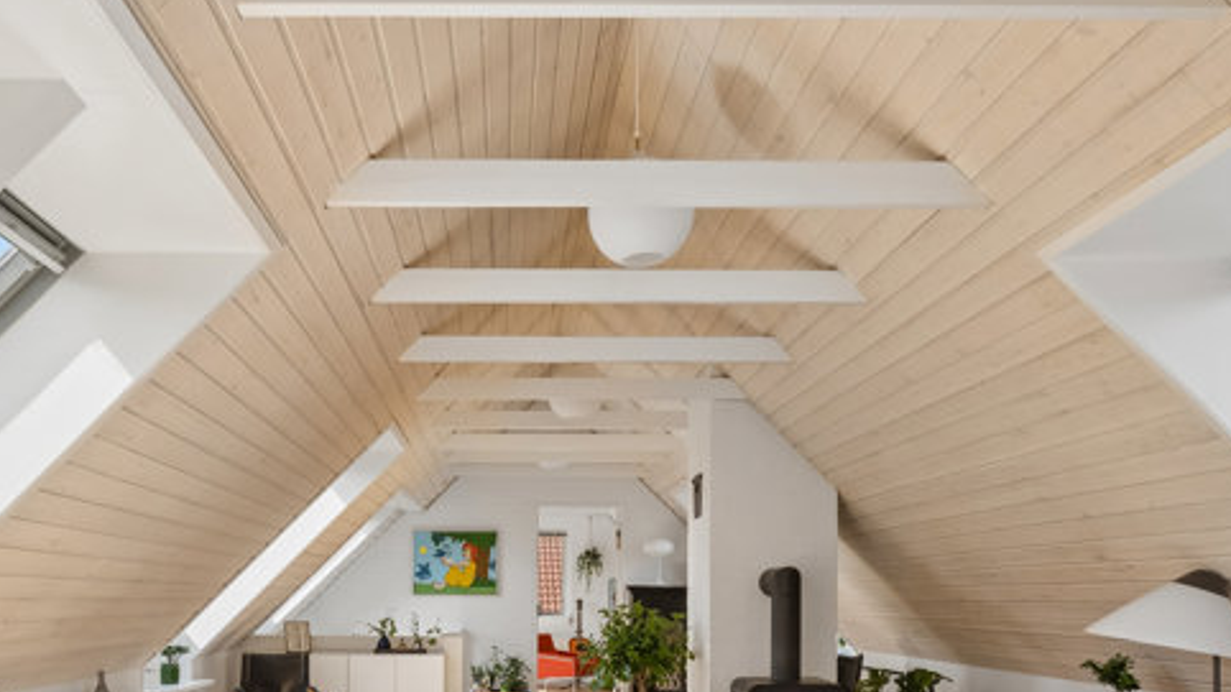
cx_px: 490
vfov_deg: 33.4
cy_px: 583
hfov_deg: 57.7
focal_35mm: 34
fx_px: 1105
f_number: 8
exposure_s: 1/40
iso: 200
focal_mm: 13
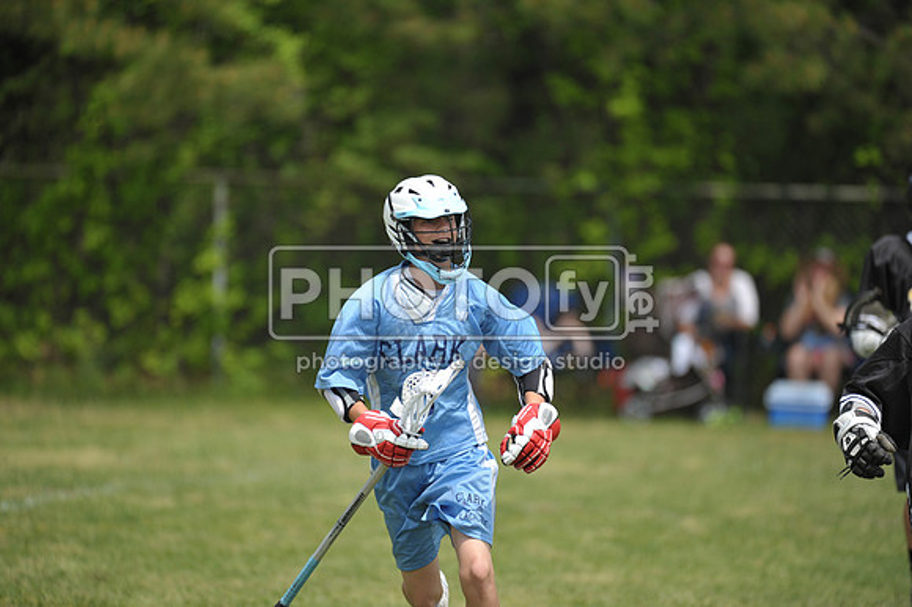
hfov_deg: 5.7
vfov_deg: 3.8
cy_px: 304
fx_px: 9114
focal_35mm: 360
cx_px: 456
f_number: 4
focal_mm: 360
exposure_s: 1/3200
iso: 640
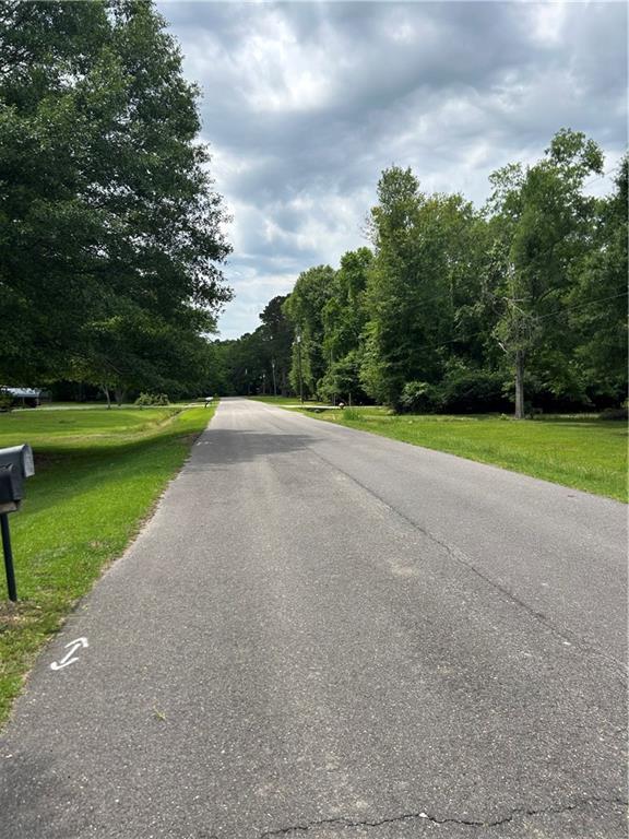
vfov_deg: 67.3
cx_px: 314
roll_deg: +0.9
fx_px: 630
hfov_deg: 53.1
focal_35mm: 26
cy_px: 420
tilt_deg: -1.6
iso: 50
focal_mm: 5.7
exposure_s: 1/3704
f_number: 1.5
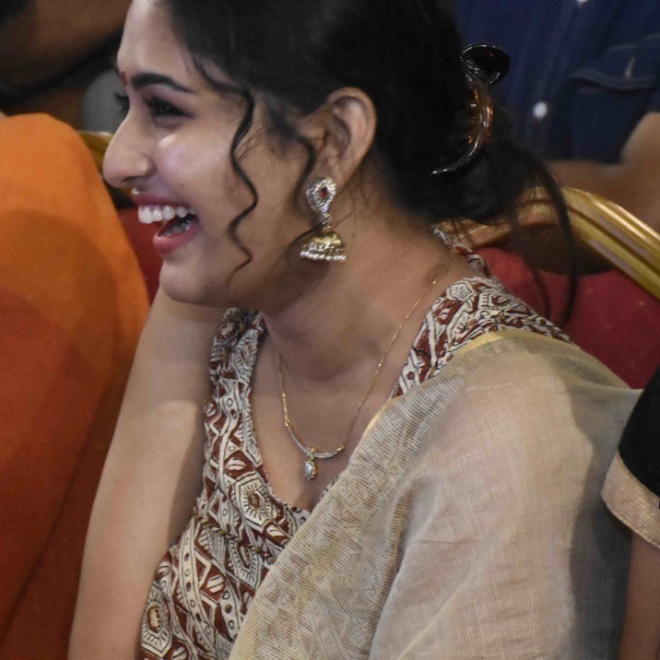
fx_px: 4741
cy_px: 392
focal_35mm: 220
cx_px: 159
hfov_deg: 8.0
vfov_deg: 8.0
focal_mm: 95
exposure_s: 1/100
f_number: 7.1
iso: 10000
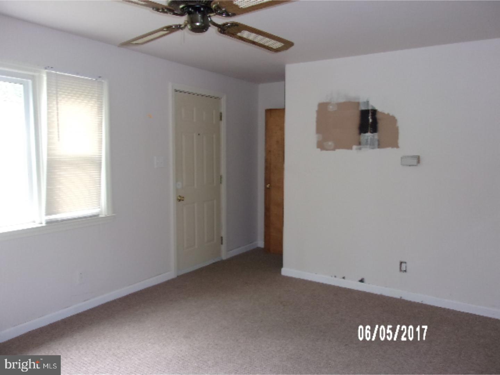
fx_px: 390
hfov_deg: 65.3
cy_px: 188
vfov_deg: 51.4
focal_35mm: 27
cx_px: 250
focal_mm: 4.9
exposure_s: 1/34
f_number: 3
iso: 200
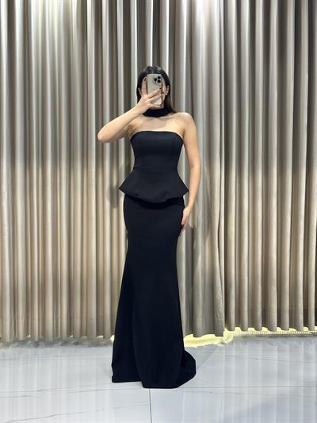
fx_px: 586
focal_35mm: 48
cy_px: 212
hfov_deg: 30.3
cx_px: 158
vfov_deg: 39.6
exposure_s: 1/100
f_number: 1.78
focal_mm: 6.86
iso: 80
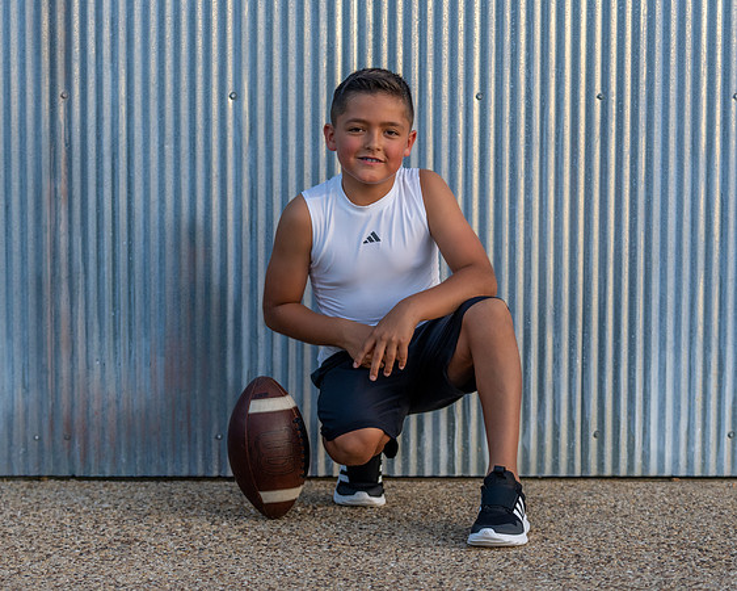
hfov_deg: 18.0
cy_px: 327
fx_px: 2331
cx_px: 353
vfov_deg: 14.4
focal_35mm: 107
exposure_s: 1/1000
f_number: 2.8
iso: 500
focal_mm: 80
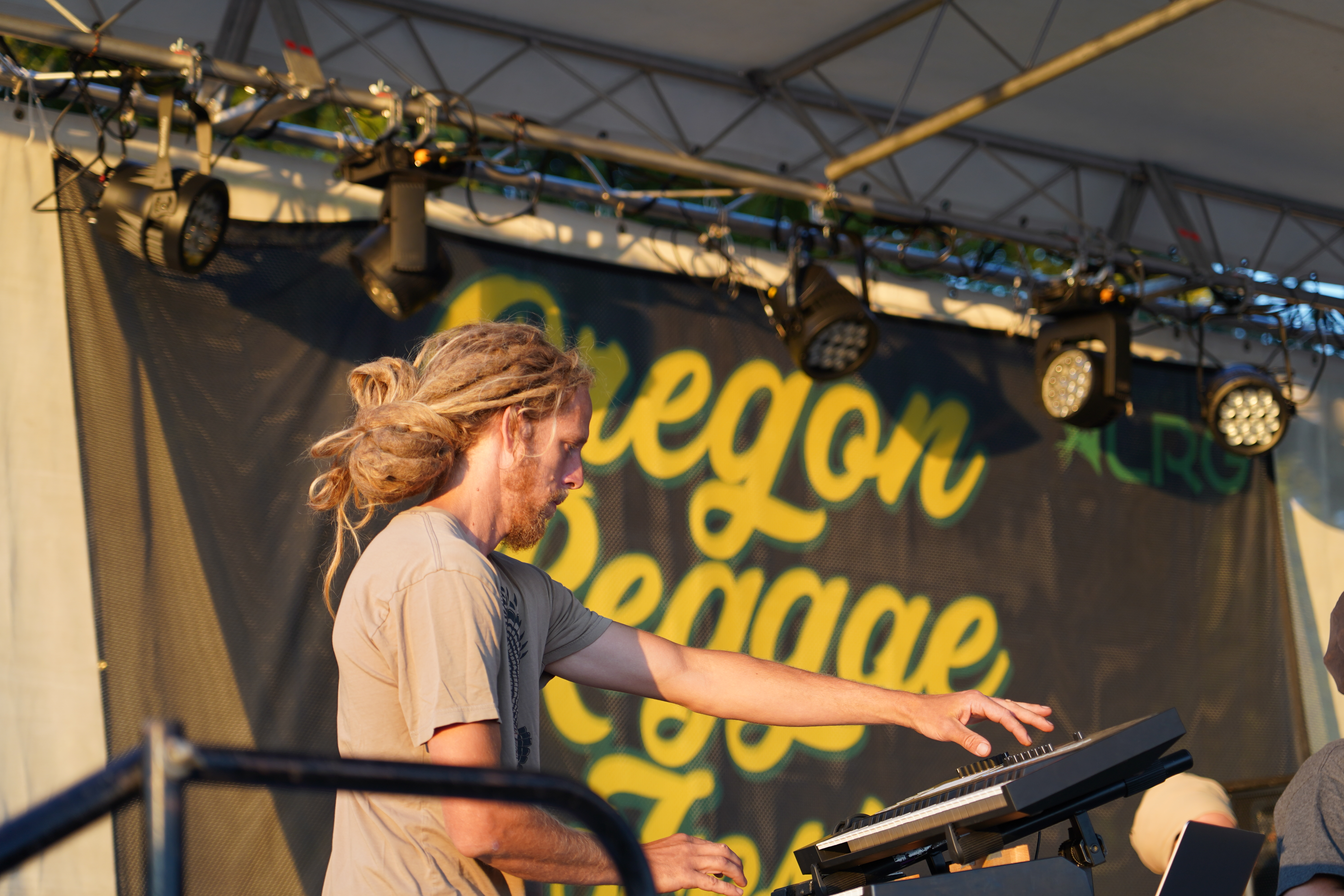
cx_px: 672
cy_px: 448
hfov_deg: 19.5
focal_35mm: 105
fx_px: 3920
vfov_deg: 13.0
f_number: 4
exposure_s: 1/160
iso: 200
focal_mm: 105
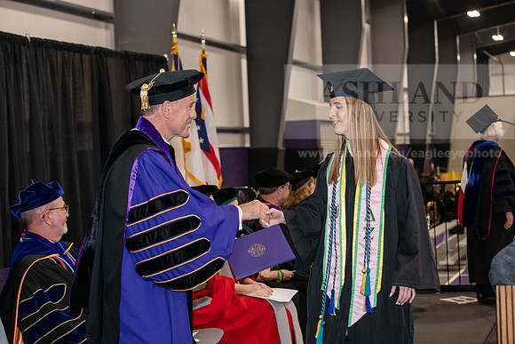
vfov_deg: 19.5
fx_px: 1002
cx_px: 258
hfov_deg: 28.8
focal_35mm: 70
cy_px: 172
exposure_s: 1/200
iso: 2500
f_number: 5
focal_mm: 70
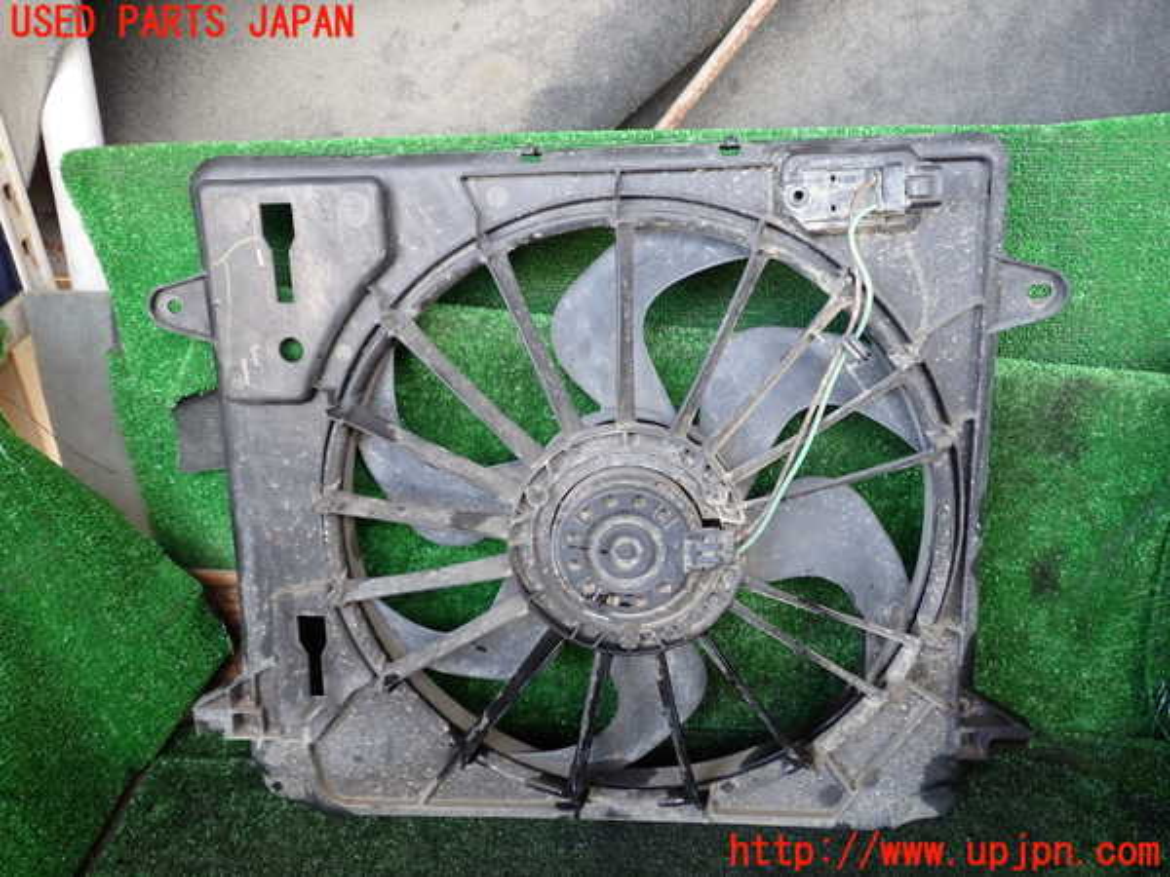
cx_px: 585
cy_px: 438
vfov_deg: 46.8
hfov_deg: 60.0
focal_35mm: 30
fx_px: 1014
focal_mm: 5.4
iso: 200
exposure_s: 1/50
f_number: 2.3
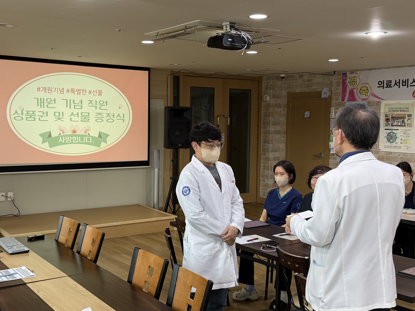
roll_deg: -0.4
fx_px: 516
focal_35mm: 43
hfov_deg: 43.8
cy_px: 149
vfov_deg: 33.6
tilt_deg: -2.3
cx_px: 192
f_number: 1.78
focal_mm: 6.76
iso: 160
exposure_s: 1/60
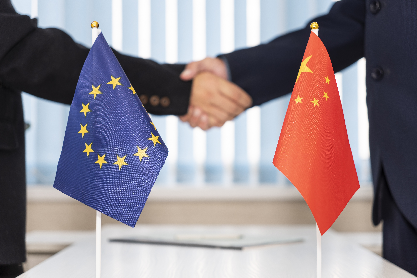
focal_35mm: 75
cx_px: 208
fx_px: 869
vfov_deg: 18.2
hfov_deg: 27.0
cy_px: 139
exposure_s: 1/160
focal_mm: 50
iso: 100
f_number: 2.8
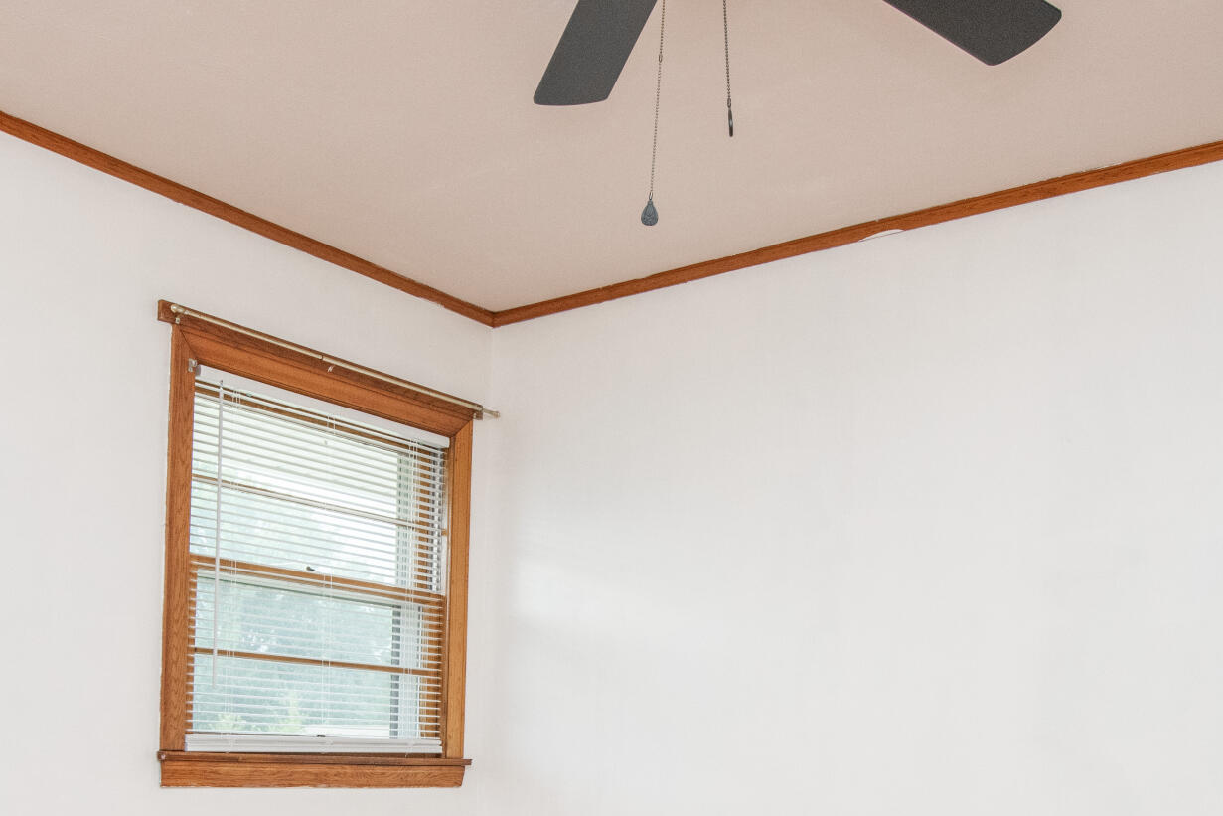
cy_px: 763
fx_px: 1325
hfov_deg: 49.5
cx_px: 552
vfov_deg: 32.2
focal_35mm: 39
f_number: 9
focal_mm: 16
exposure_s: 1/250
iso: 640
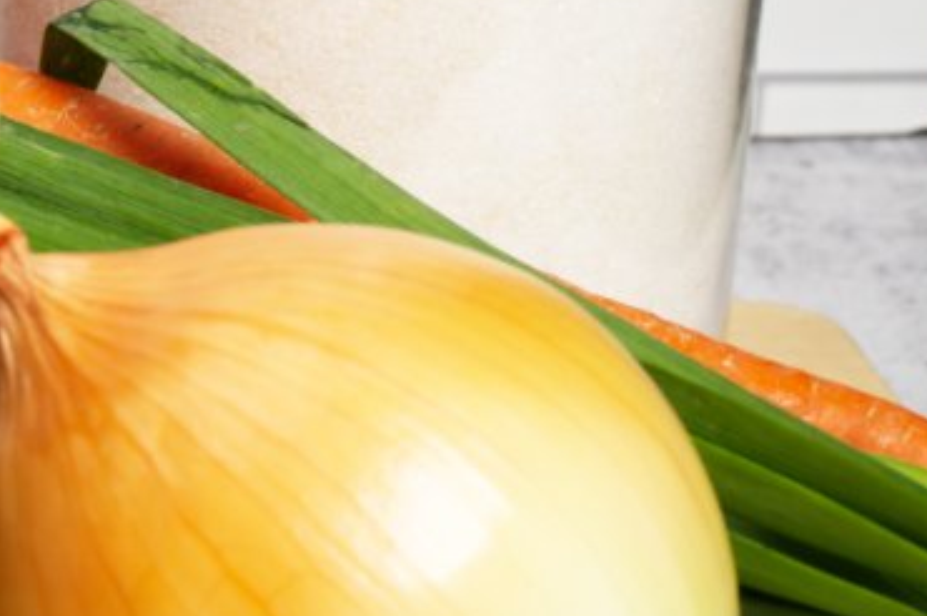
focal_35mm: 201
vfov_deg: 6.8
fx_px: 5171
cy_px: 207
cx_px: -544
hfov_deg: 9.9
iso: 200
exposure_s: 1/100
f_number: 11
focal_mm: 62
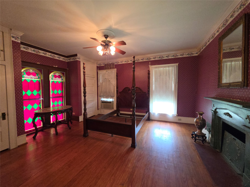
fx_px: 94
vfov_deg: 89.9
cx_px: 125
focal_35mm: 13
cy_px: 94
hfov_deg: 106.2
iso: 250
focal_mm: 2.2
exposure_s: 1/60
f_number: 1.9
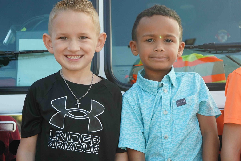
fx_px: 428
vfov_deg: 21.2
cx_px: 120
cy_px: 80
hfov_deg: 31.4
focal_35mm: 64
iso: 2000
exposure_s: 1/1600
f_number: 6.3
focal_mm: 64
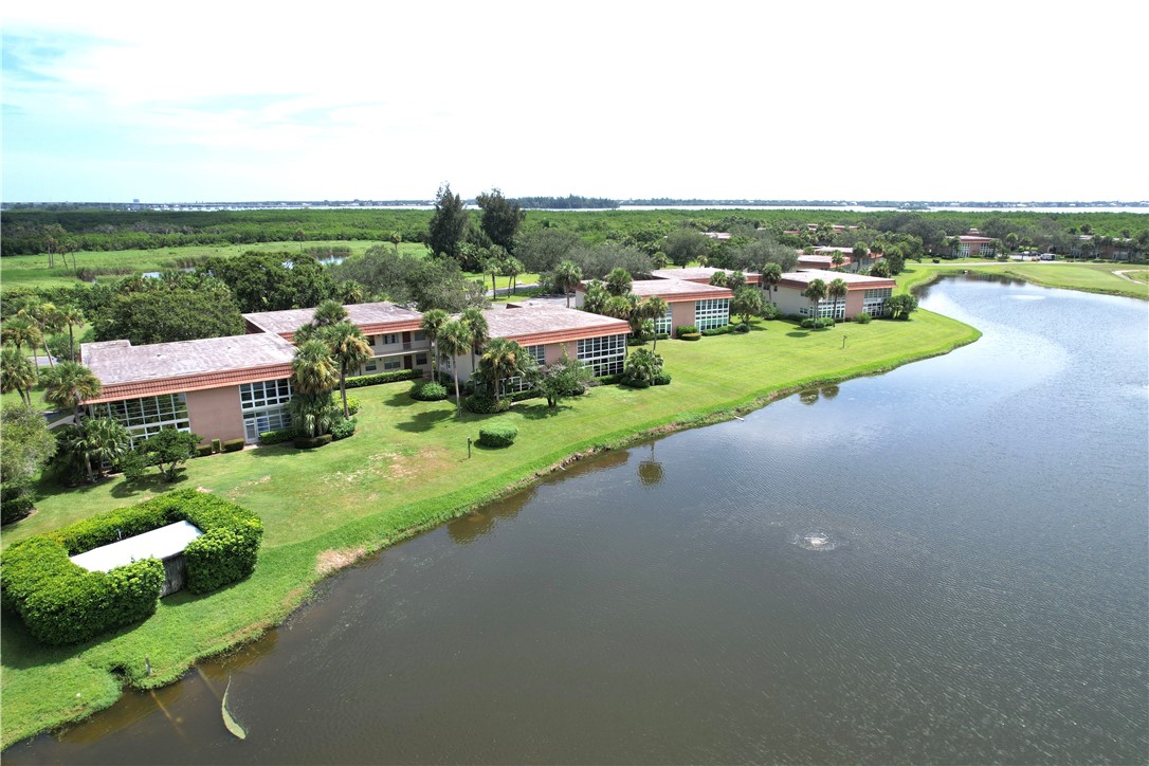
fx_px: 702
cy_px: 383
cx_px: 574
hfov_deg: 78.6
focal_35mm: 22
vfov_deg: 57.2
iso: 100
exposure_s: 1/1500
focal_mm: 8.38
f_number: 2.8
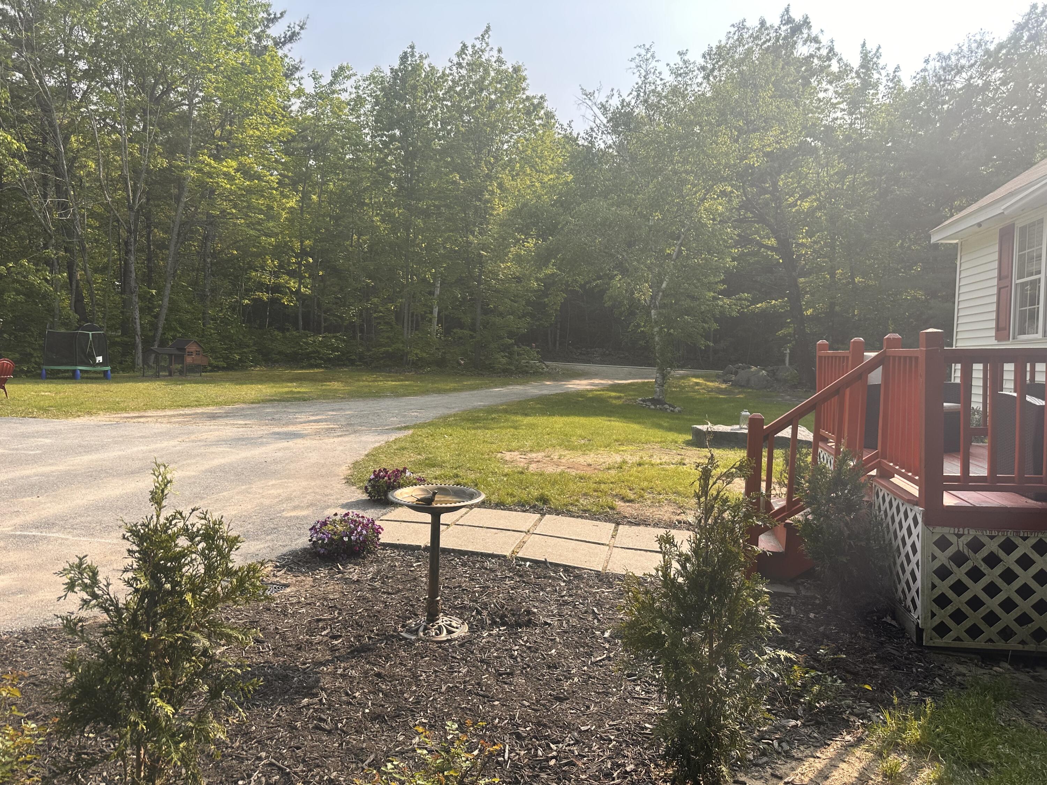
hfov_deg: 71.6
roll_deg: -1.2
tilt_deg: -0.6
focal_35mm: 24
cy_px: 392
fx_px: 726
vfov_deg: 56.8
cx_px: 524
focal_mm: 6.86
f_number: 1.78
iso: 80
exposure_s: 1/1562
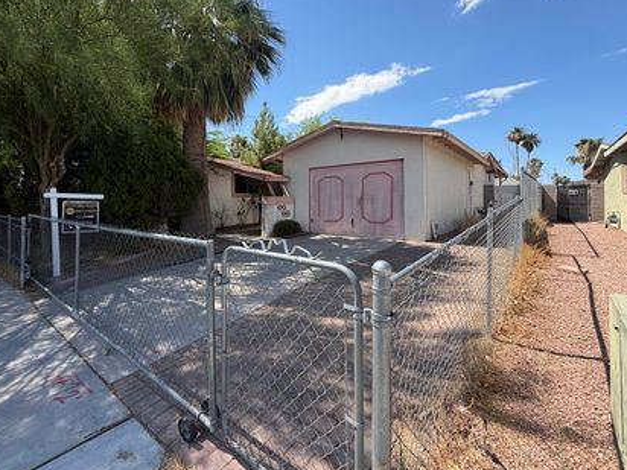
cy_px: 202
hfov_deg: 90.8
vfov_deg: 74.3
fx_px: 308
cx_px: 288
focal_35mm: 17
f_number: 2.2
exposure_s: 1/770
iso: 40
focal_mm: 2.22
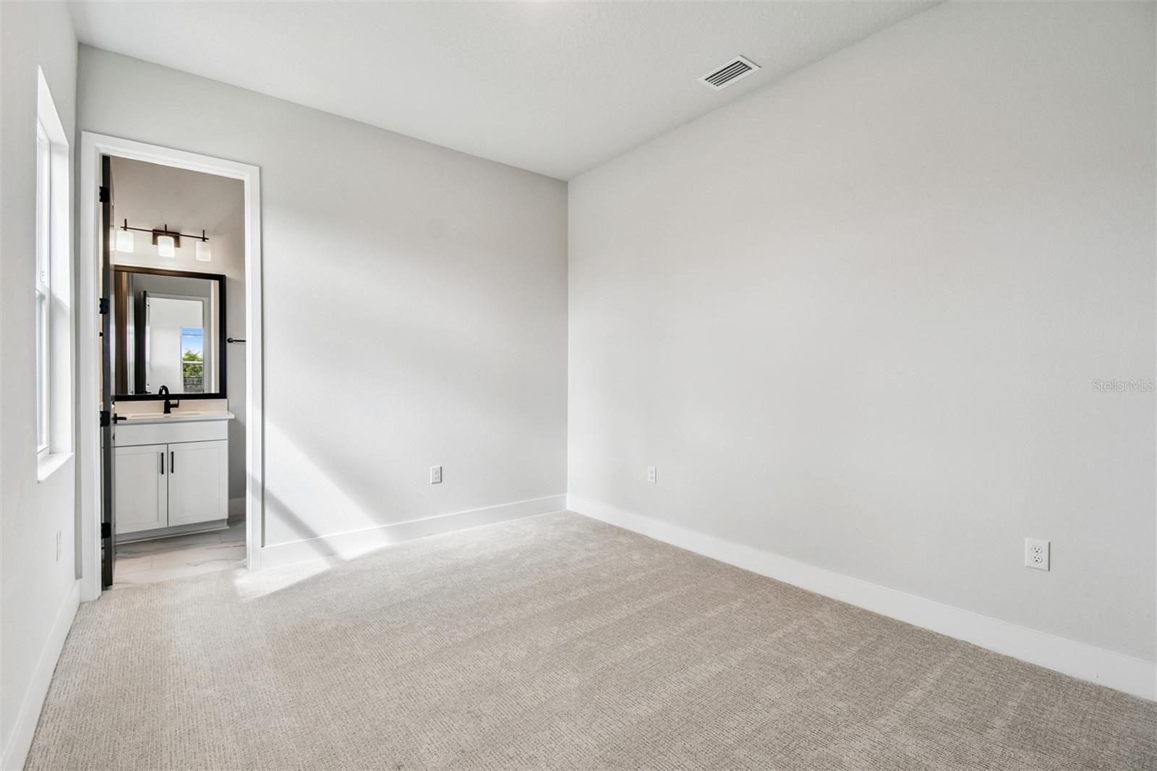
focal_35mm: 15
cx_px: 578
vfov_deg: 77.3
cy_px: 386
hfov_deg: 100.4
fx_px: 482
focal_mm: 10
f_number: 7.1
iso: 100
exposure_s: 1/15
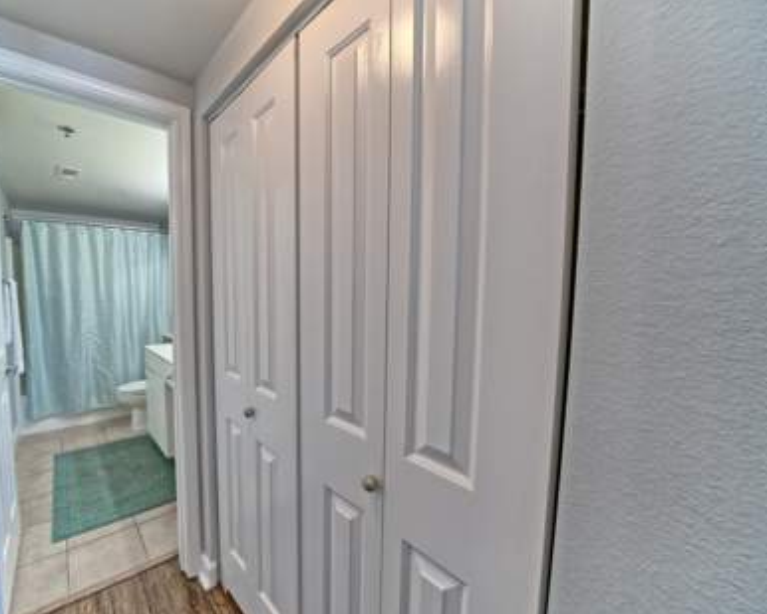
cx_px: 304
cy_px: 316
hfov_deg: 99.2
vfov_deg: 88.0
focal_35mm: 14
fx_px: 318
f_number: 8
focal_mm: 12
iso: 500
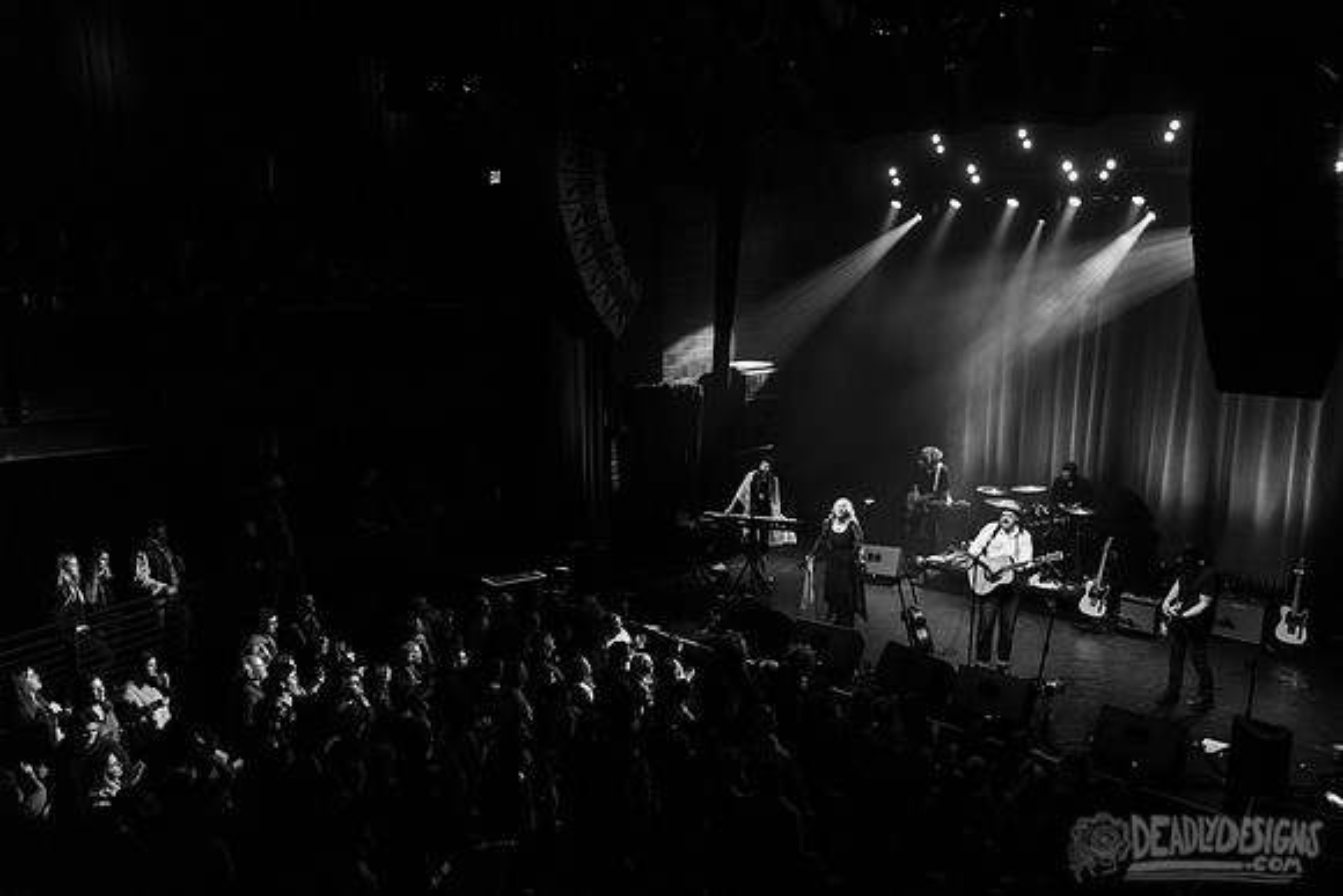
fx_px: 1023
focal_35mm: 27
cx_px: 767
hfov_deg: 66.2
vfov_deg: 47.3
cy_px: 448
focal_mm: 24
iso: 2500
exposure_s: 1/160
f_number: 3.2
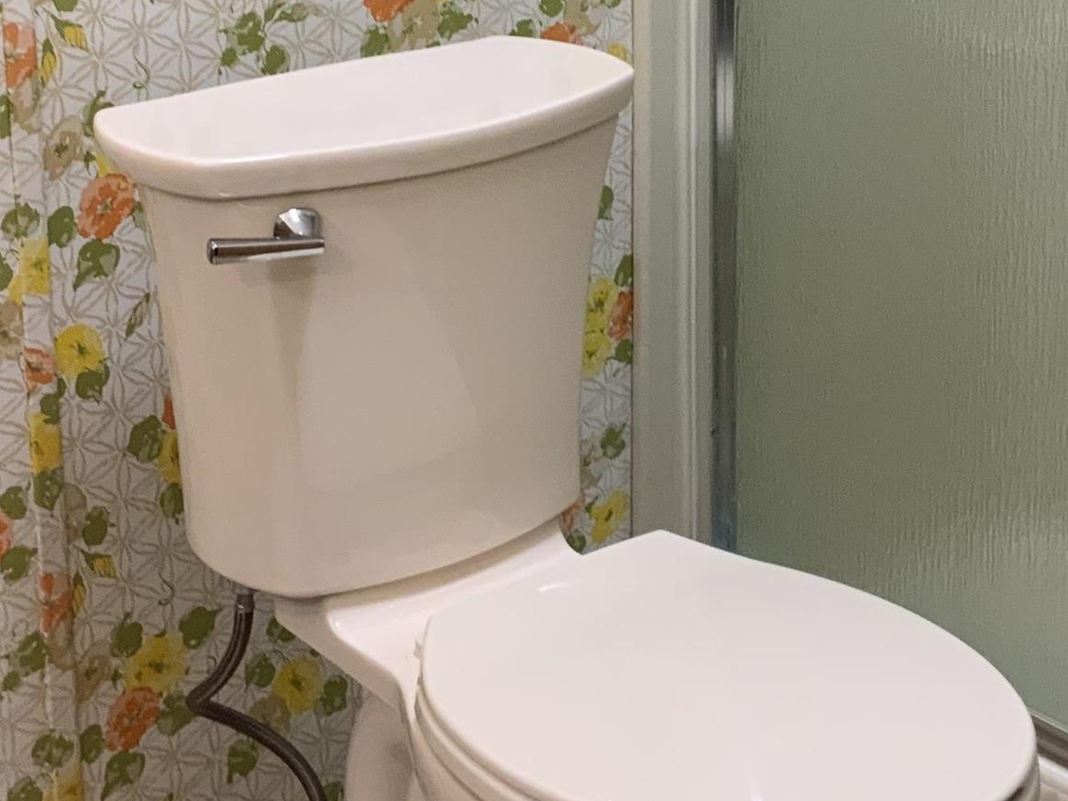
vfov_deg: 18.8
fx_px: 2376
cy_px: 54
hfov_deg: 25.3
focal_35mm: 77
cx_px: 472
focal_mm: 3
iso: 125
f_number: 1.8
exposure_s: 1/60
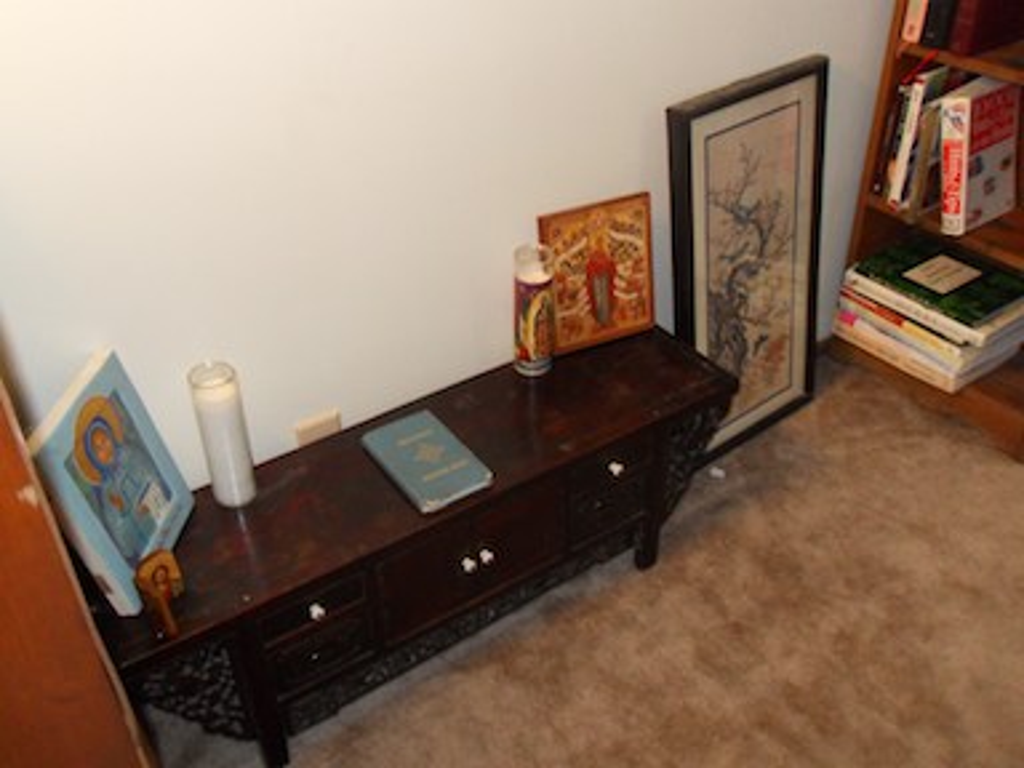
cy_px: 384
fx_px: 1035
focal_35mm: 35
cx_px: 512
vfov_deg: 40.7
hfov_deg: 52.6
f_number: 3.5
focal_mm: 6.3
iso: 400
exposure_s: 1/45
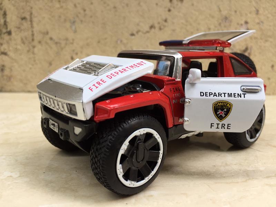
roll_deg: -2.8
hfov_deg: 61.7
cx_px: 138
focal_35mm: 29
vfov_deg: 48.2
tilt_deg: -12.4
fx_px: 231
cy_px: 104
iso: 50
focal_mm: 4.15
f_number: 2.2
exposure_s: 1/100
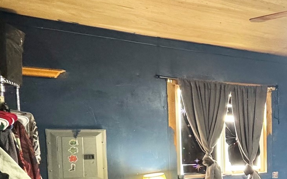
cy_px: 154
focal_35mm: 39
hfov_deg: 40.8
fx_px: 305
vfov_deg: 31.5
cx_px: 314
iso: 800
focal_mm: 2.22
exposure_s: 1/60
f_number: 2.2
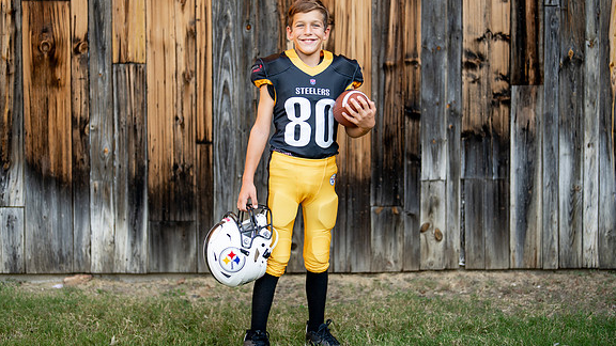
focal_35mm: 59
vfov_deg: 20.4
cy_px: 170
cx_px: 323
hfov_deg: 35.4
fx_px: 964
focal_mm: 50
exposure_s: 1/1600
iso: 100
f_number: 1.2
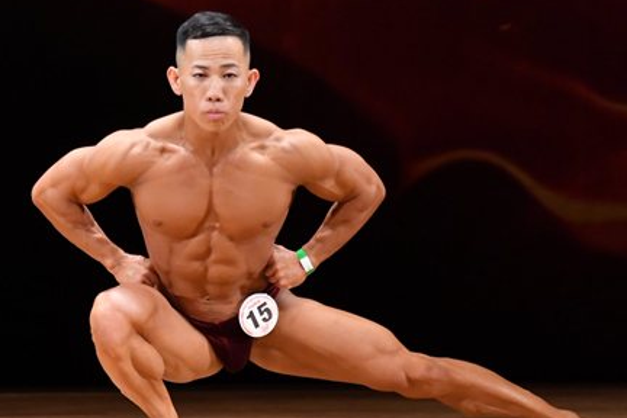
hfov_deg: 3.8
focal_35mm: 538
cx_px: 237
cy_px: 174
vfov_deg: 2.6
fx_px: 9369
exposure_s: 1/400
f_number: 5.6
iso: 4000
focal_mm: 200
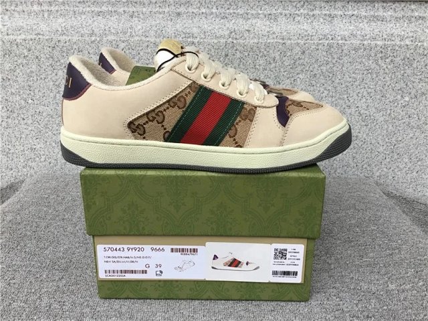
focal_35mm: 31
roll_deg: -0.1
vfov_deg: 45.4
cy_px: 160
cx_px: 214
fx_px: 383
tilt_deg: -17.9
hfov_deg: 58.4
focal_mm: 3.3
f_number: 2.4
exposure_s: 1/183
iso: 25
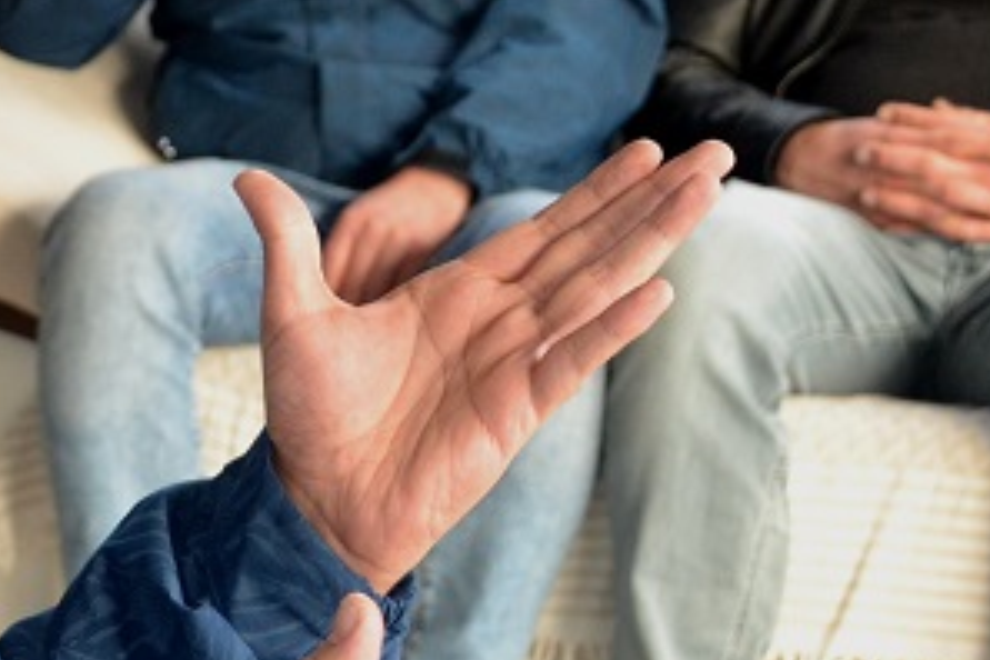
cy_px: 452
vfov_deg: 9.2
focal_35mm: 149
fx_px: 4086
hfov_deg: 13.2
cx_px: -363
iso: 1250
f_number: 4
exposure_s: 1/60
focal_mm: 31
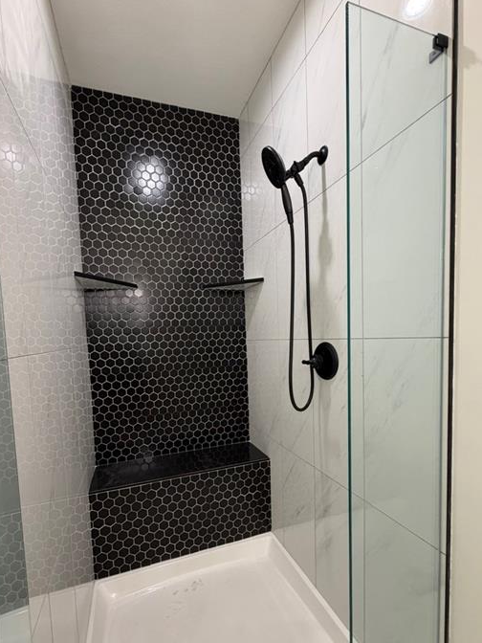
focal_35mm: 16
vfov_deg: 94.1
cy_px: 360
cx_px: 225
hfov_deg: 78.0
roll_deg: +1.9
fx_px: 297
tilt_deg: -4.6
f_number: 2.2
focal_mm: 2.22
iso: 320
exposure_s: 1/120
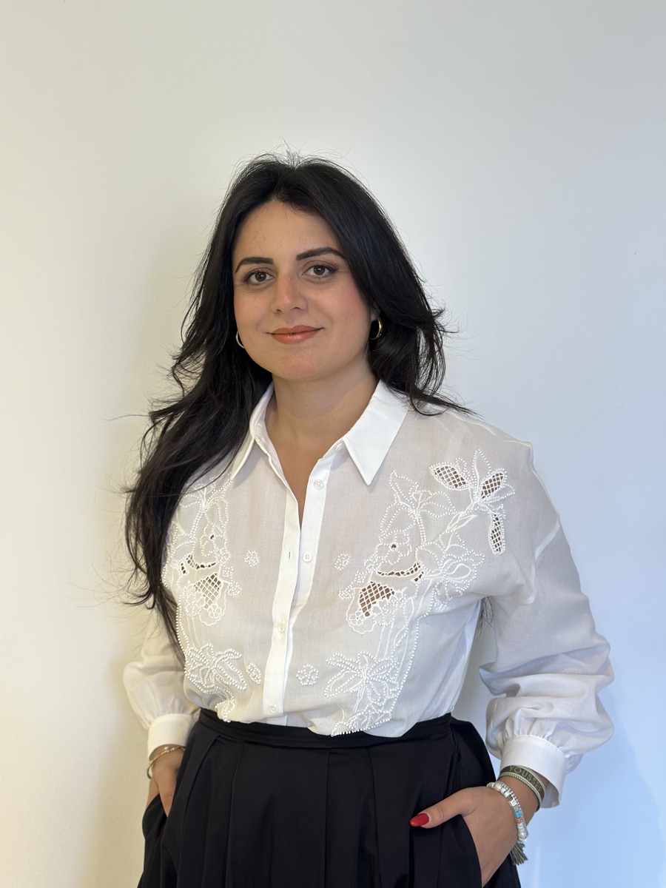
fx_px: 1231
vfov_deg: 39.7
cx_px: 333
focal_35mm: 48
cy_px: 444
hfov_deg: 30.3
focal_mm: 6.86
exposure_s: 1/133
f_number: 1.78
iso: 100
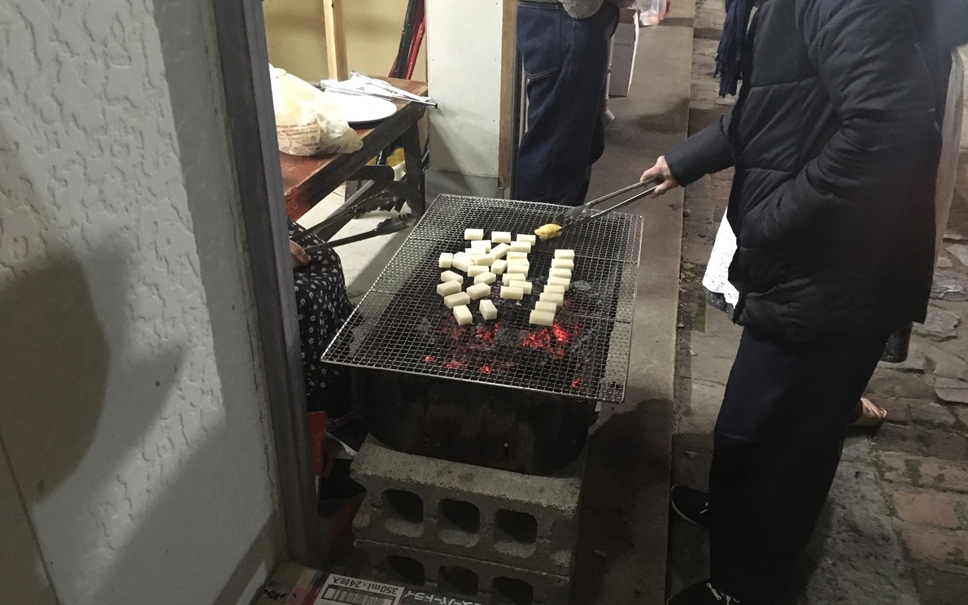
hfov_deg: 61.2
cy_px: 332
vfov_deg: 40.6
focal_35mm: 31
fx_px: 818
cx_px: 486
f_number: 2.2
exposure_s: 1/15
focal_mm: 4.15
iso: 320
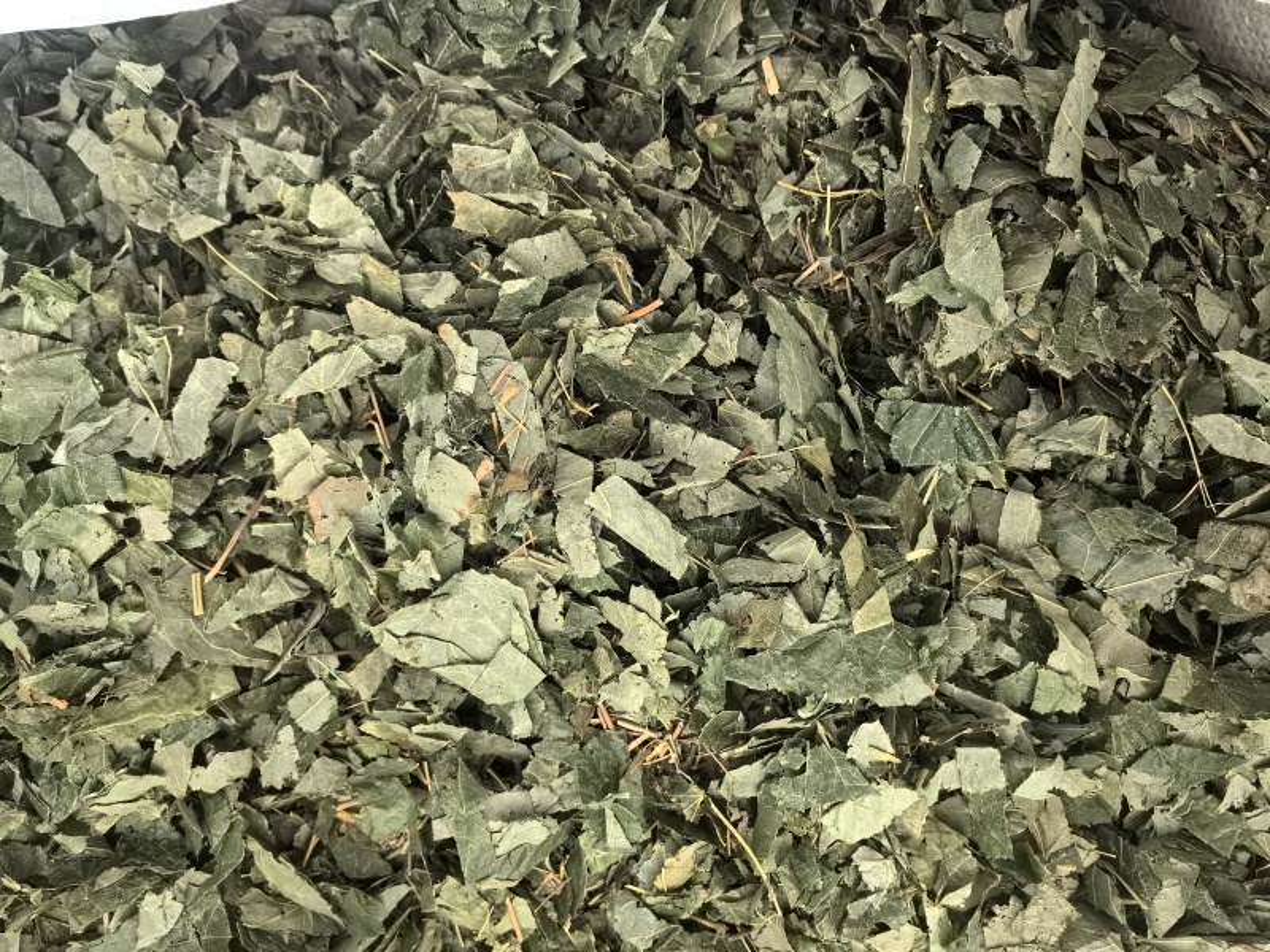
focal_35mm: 27
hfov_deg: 65.3
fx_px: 991
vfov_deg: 51.4
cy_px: 476
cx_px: 635
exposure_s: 1/99.9
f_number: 2
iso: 1250
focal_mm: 5.75
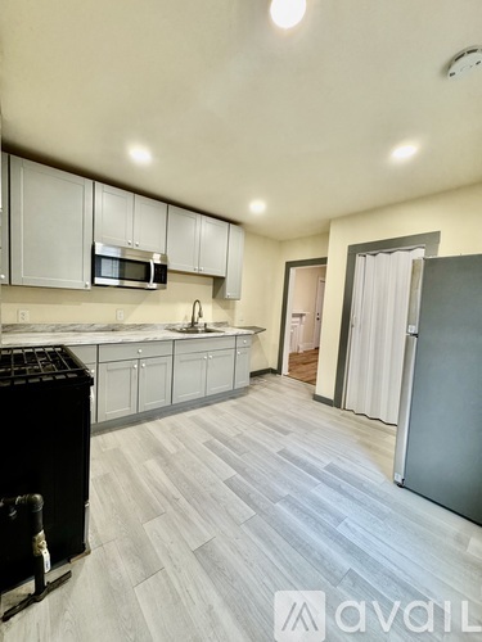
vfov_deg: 102.1
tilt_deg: -4.2
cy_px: 321
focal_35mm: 14
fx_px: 260
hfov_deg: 85.7
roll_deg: -2.9
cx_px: 241
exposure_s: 1/120
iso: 250
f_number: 2.2
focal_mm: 2.22
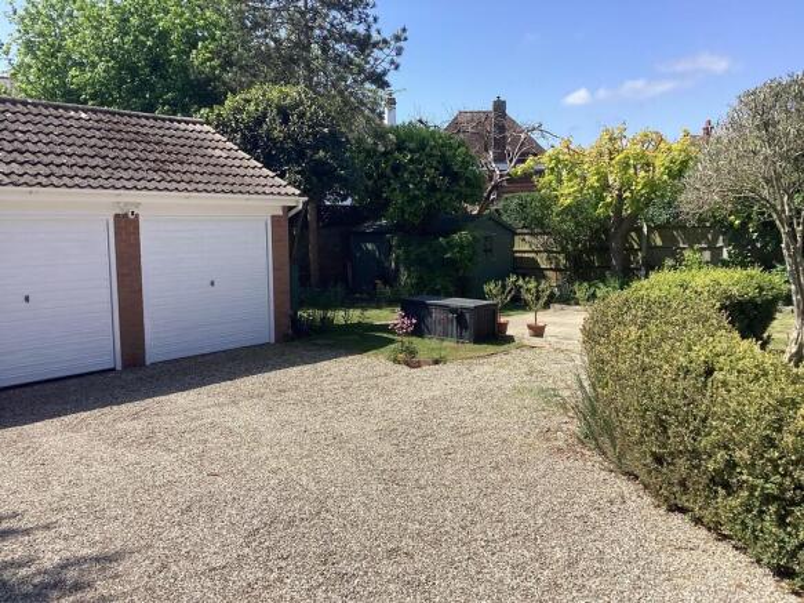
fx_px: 720
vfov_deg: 45.4
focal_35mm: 31
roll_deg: +0.1
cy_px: 302
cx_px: 402
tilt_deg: -6.1
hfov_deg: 58.4
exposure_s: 1/1148
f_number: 2.4
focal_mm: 3.3
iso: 25
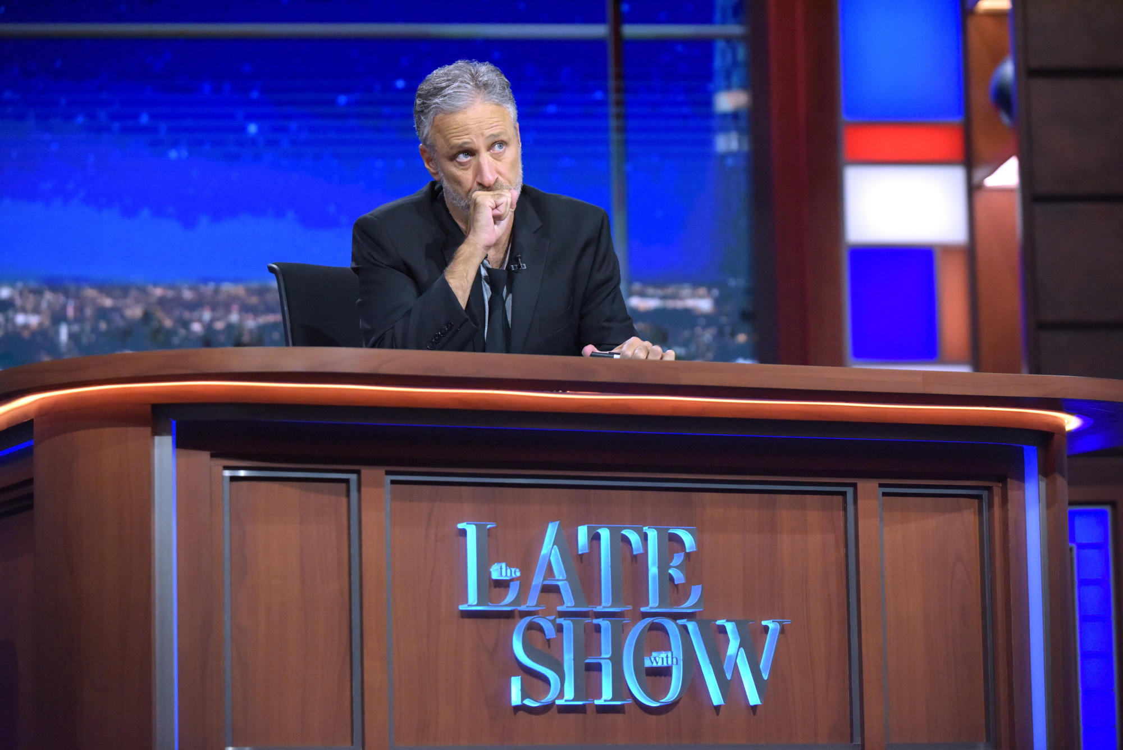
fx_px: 3744
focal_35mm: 120
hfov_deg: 17.1
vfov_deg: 11.4
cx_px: 562
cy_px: 375
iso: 6400
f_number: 4
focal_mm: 120
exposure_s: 1/400
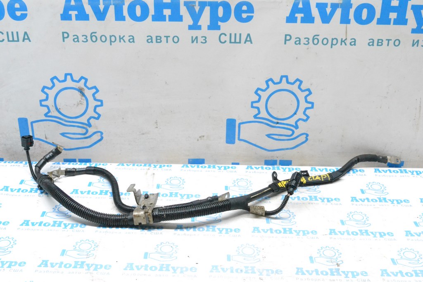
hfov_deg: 41.1
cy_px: 141
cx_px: 212
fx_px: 564
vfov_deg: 28.1
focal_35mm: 48
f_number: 10
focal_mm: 32
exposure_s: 1/125
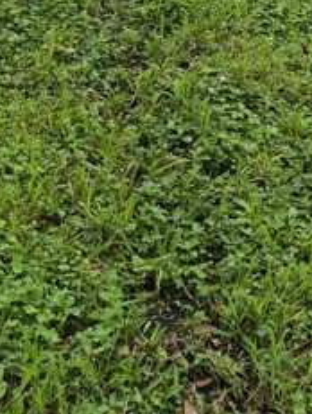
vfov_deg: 15.6
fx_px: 1270
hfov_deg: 14.0
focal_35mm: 106
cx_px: 215
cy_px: -349
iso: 80
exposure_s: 1/908
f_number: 1.8
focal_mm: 5.4
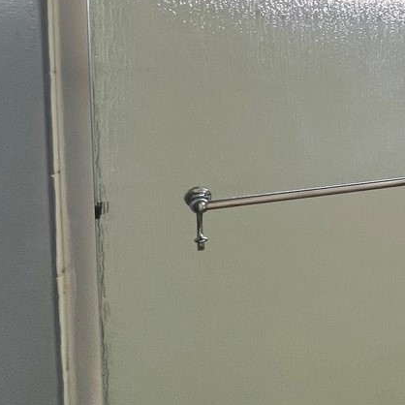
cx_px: 738
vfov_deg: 37.2
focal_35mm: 44
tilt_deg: -2.0
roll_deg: +0.3
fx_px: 582
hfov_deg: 22.0
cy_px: 89
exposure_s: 1/120
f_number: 1.8
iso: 64
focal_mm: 1.57
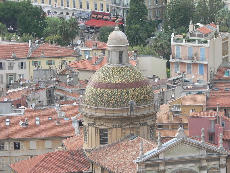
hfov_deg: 6.6
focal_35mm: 301
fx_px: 2000
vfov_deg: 4.9
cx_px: 115
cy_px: 86
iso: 80
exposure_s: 1/200
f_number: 4
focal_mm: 50.1
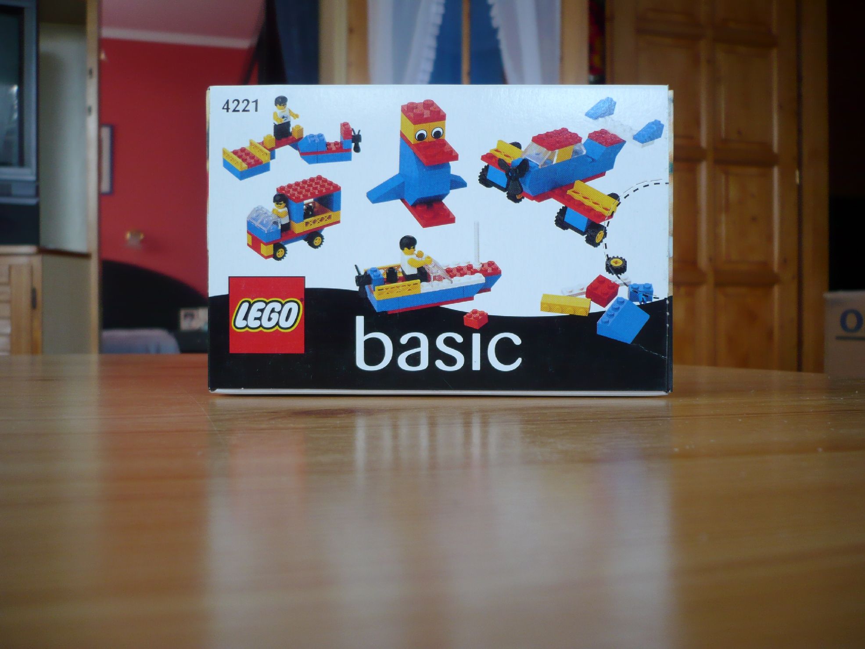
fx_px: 875
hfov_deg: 52.6
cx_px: 432
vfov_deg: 40.7
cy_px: 324
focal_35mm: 35
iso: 100
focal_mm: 5.8
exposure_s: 1/50
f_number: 2.8
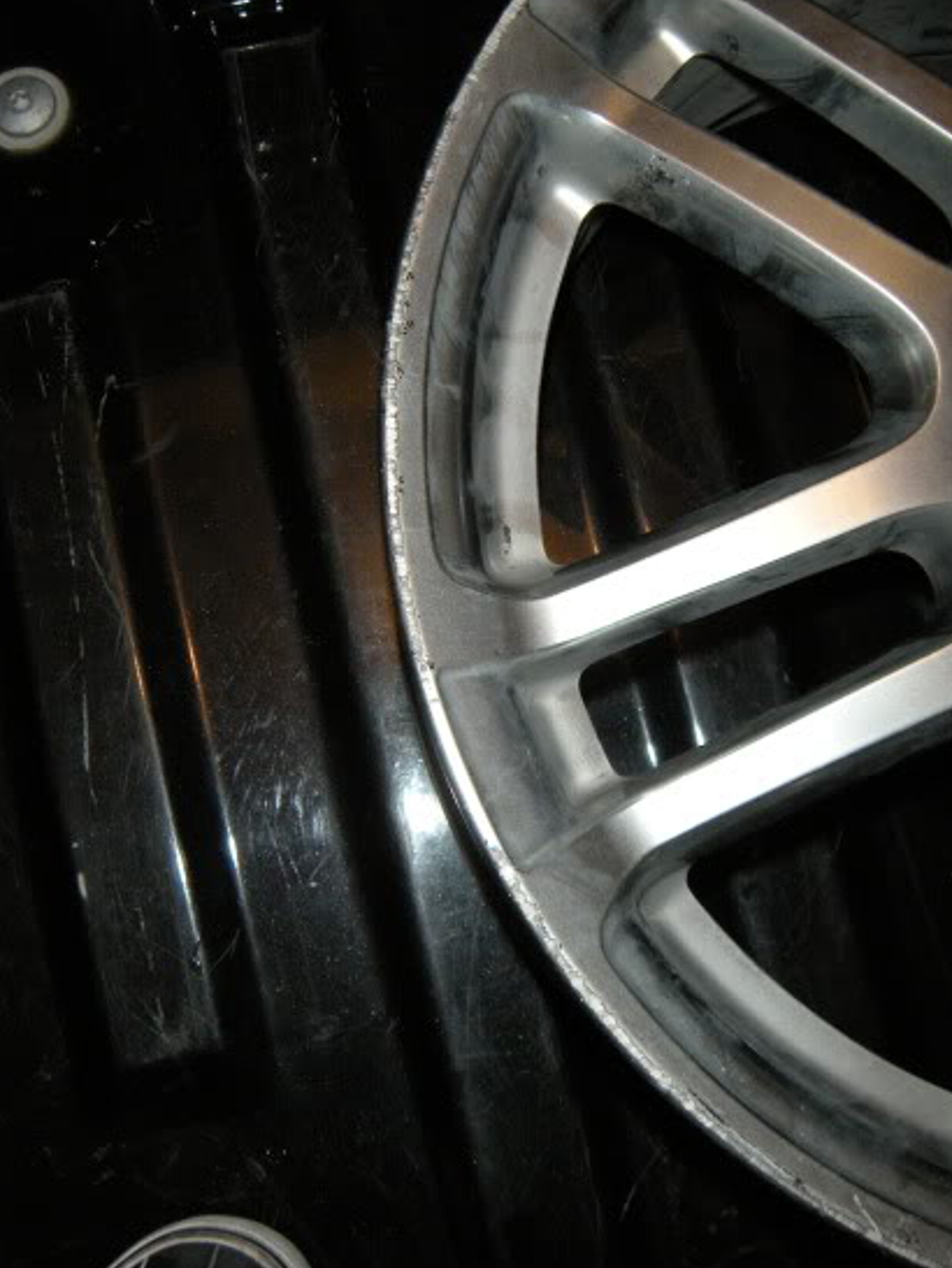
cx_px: 534
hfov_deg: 35.1
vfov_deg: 45.7
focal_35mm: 41
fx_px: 1502
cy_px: 590
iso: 200
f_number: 3.8
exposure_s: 1/60
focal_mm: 5.9
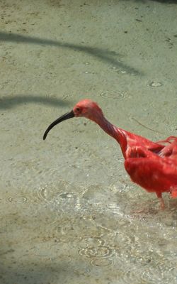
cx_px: 153
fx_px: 1675
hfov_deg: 6.0
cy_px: 170
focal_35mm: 217
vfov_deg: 9.7
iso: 80
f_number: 4.5
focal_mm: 21.2
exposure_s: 1/1000
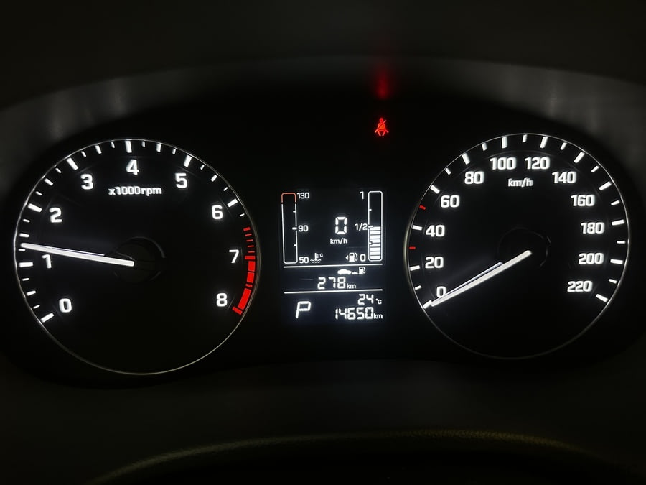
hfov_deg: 71.6
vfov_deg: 56.8
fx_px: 448
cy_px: 242
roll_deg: -1.6
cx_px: 323
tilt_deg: -31.4
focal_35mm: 24
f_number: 1.78
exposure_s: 1/50
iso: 400
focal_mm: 6.86
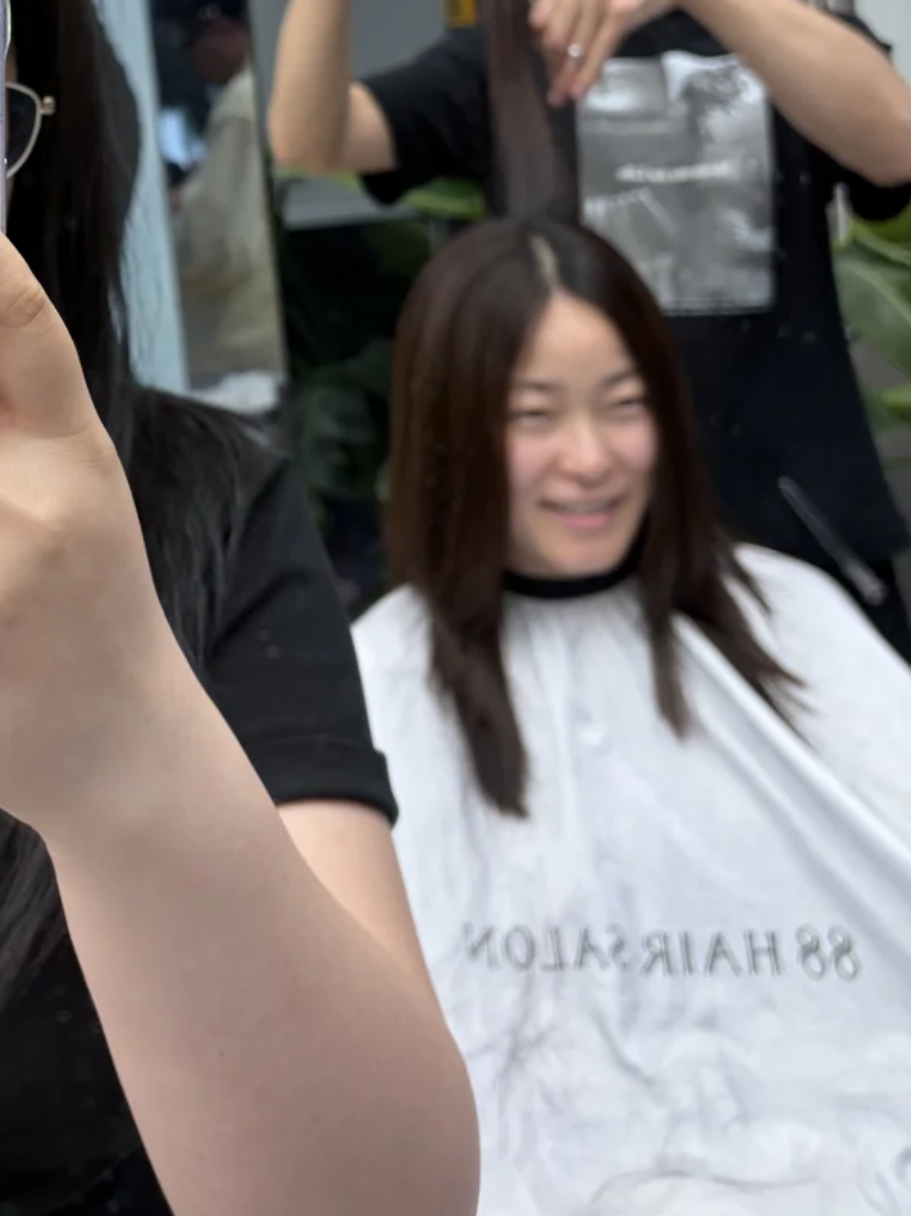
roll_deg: +6.3
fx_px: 1651
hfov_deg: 29.6
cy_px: 174
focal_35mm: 47
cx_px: 98
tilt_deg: -3.3
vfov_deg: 38.3
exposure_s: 1/100
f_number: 1.6
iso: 100
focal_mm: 5.96
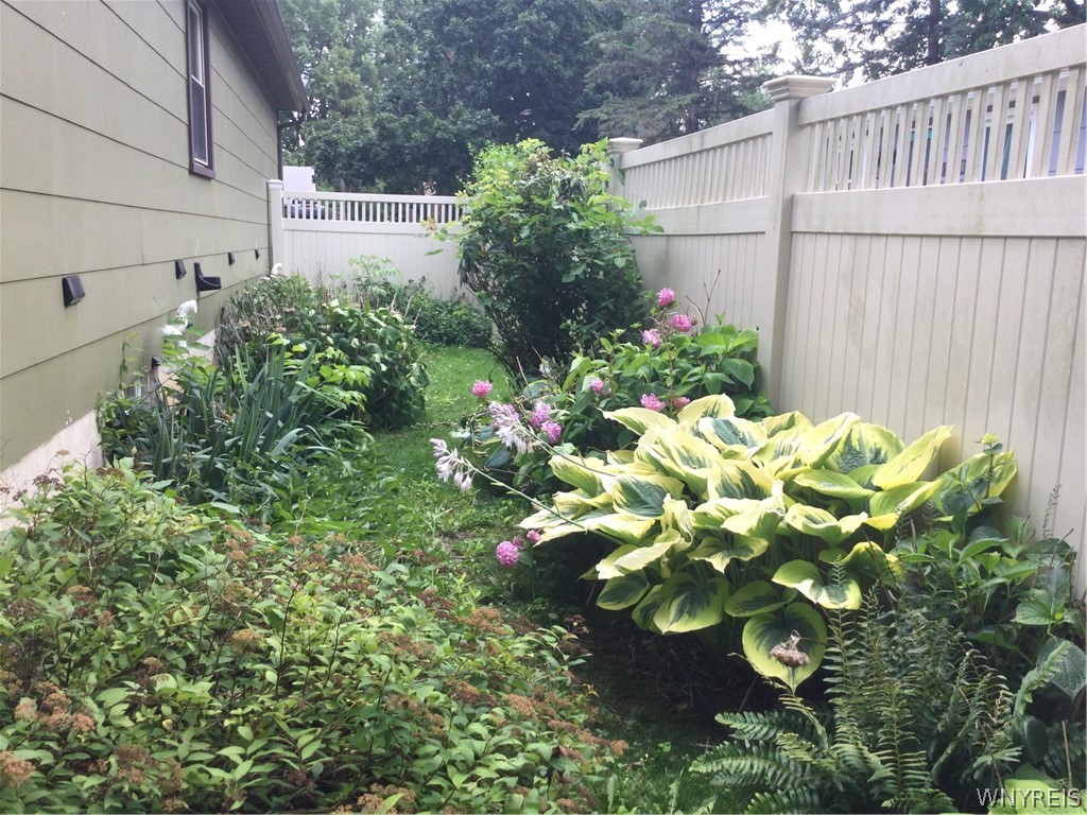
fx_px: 973
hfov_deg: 58.4
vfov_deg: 45.4
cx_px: 544
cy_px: 408
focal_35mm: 31
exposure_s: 1/126
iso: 25
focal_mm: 3.3
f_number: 2.4
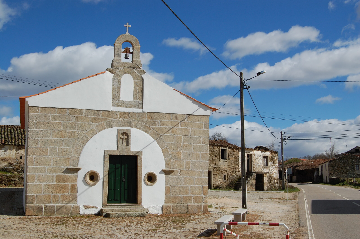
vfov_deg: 28.9
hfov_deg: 42.4
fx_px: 465
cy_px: 120
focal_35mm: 46
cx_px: 180
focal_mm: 31
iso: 200
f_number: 11
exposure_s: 1/500
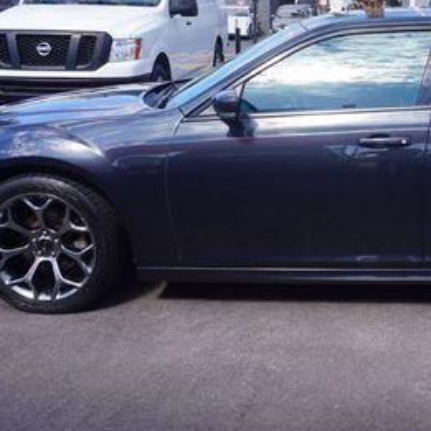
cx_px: 380
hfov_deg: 32.5
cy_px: 159
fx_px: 704
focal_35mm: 50
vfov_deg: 33.8
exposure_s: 1/80
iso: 100
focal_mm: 16
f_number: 10
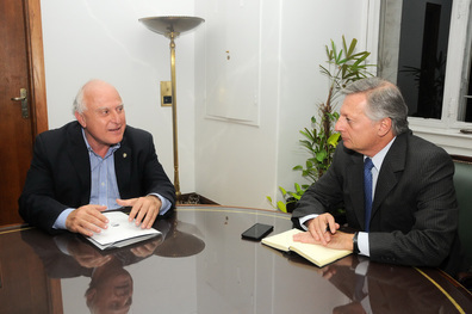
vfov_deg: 39.9
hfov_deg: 57.3
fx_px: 432
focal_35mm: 33
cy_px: 157
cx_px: 236
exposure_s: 1/125
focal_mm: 22
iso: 800
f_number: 5.6
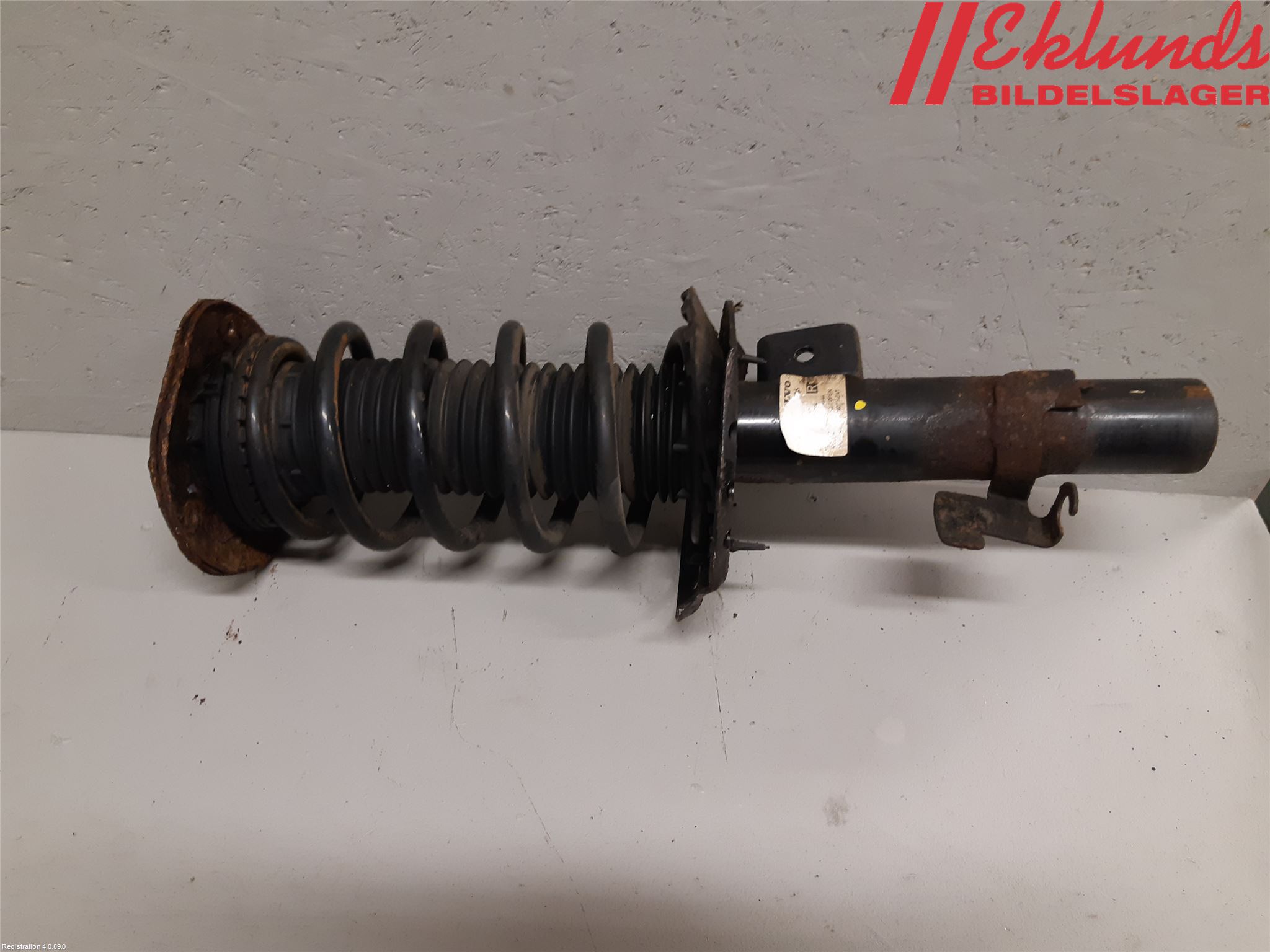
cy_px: 476
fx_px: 954
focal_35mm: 26
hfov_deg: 67.3
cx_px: 635
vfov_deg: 53.1
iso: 160
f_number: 1.7
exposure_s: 1/50
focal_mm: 3.93
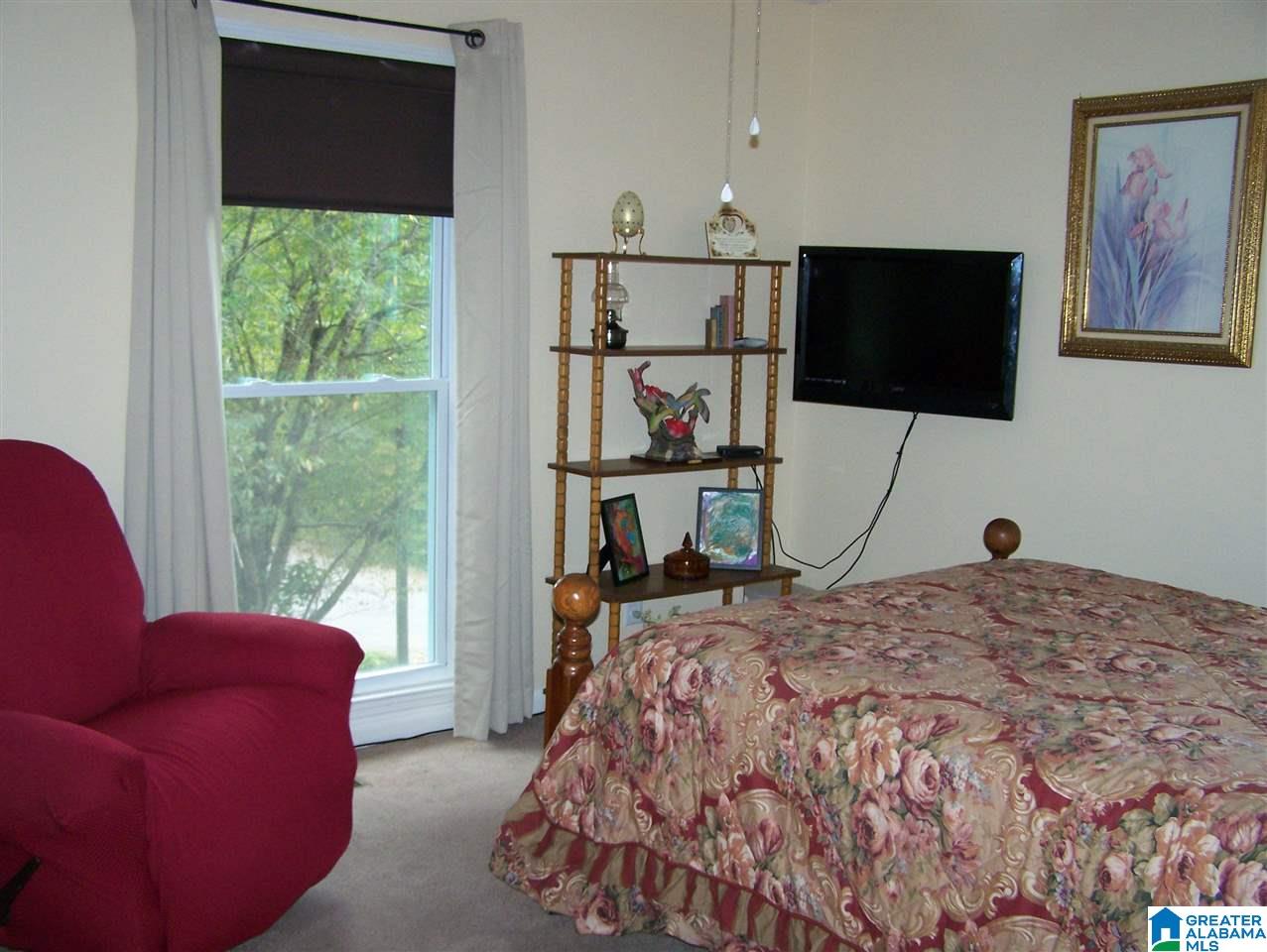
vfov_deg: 37.8
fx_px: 1392
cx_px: 634
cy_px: 476
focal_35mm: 38
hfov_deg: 48.9
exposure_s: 1/60
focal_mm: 6.3
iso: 160
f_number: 2.8
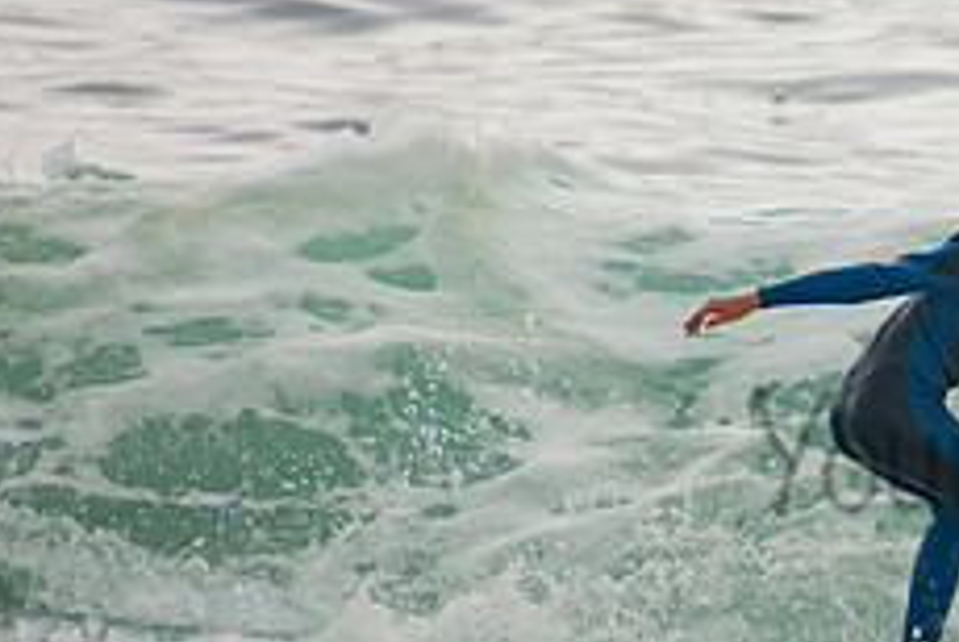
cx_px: 1184
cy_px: 415
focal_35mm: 1512
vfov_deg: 0.9
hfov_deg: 1.4
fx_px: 40329
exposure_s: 1/1250
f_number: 5.6
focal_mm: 400
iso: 250
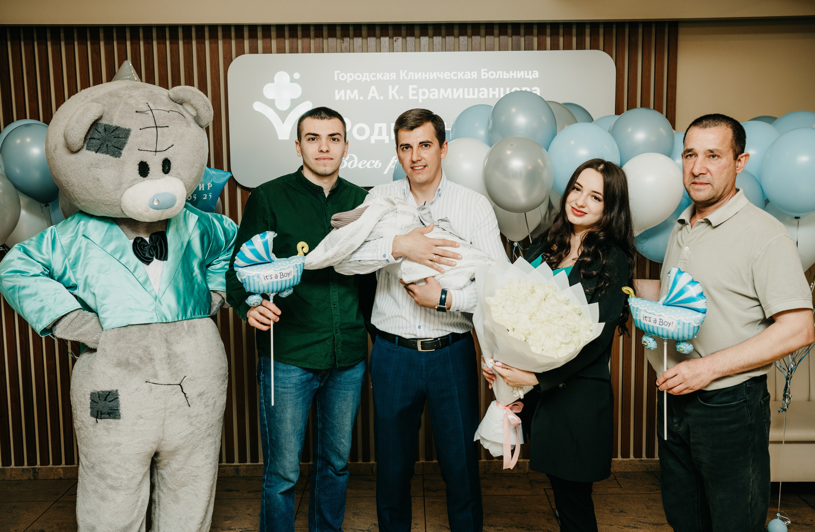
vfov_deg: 35.0
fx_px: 843
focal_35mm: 37
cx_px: 399
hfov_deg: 51.6
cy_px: 277
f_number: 4
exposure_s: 1/160
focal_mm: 35
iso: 250
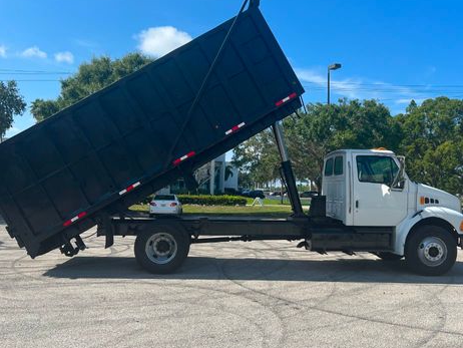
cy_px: 178
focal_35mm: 36
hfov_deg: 51.3
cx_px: 240
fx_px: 482
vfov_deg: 39.7
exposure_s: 1/3968
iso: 50
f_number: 1.5
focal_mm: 5.7
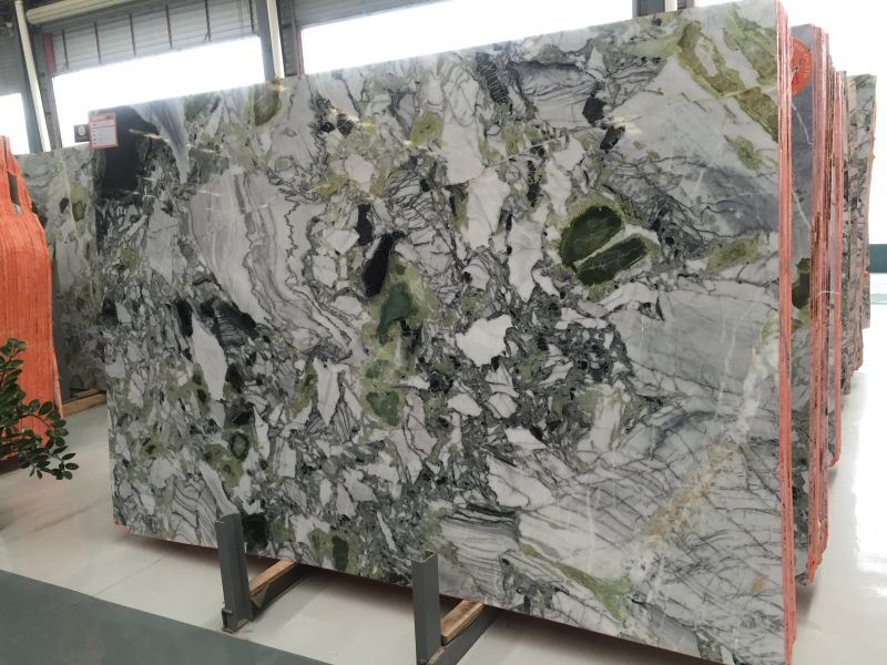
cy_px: 332
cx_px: 444
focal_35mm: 29
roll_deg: +3.4
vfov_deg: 48.2
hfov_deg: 61.7
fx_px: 743
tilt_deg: -10.8
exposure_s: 1/30
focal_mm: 4.15
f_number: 2.2
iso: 100
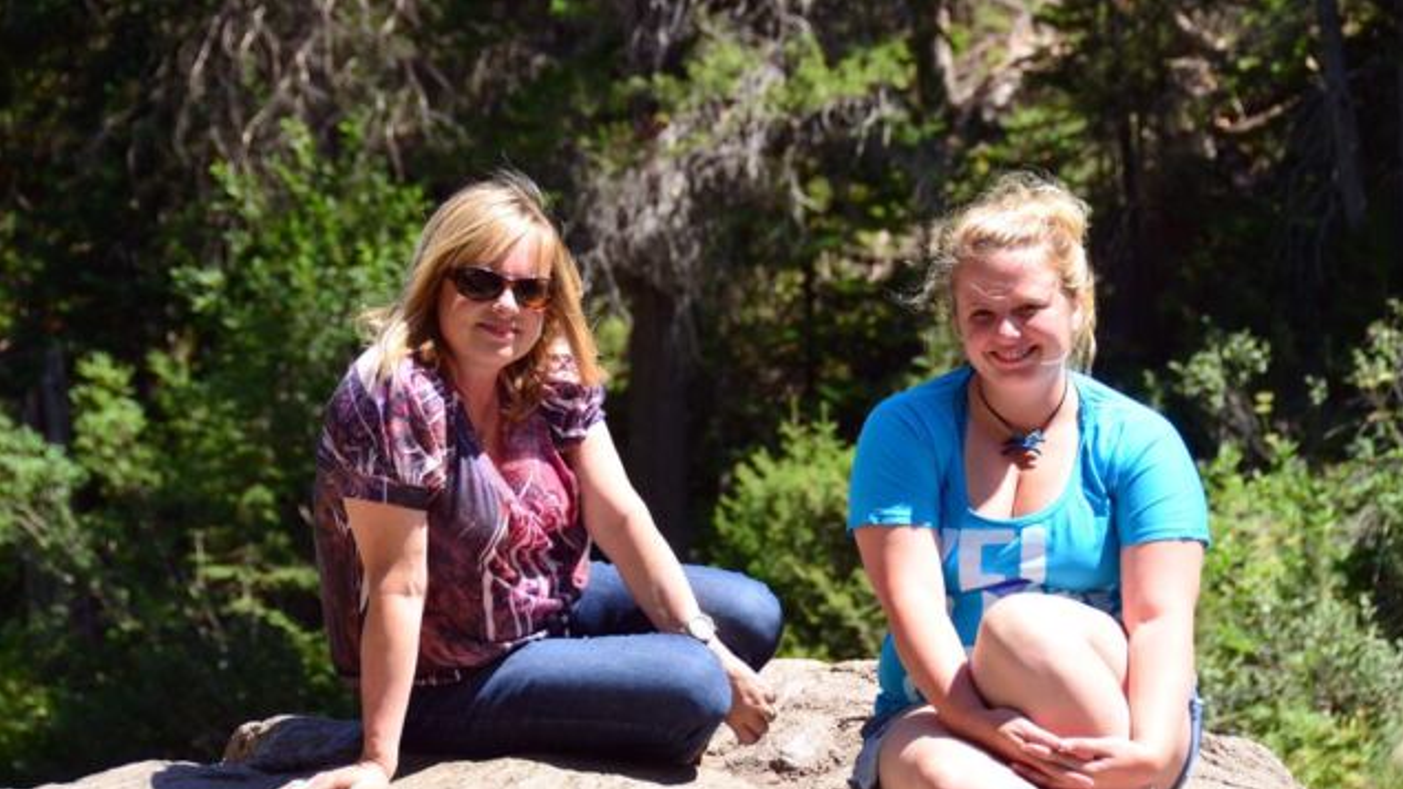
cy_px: 430
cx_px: 705
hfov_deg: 18.1
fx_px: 4409
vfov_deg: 10.2
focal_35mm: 119
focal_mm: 75
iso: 200
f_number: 5.6
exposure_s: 1/500
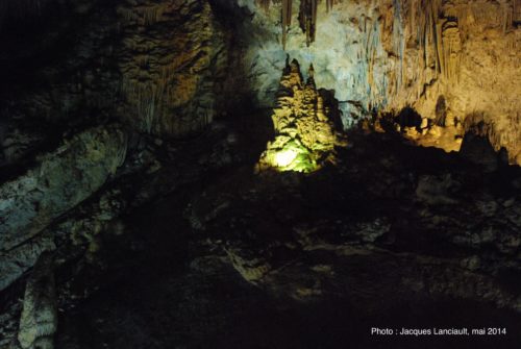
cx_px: 260
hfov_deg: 53.1
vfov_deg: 37.0
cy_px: 174
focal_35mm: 36
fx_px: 522
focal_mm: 24
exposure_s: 1/3
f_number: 4.5
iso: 2500
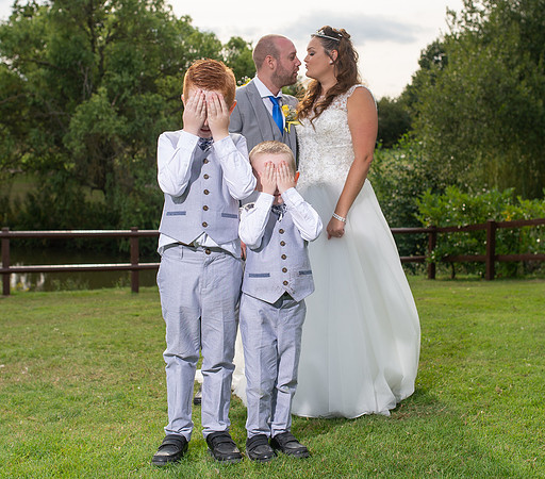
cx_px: 281
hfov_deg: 37.2
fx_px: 811
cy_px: 201
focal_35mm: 48
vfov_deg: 32.9
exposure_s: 1/1250
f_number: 4
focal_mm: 35
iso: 160
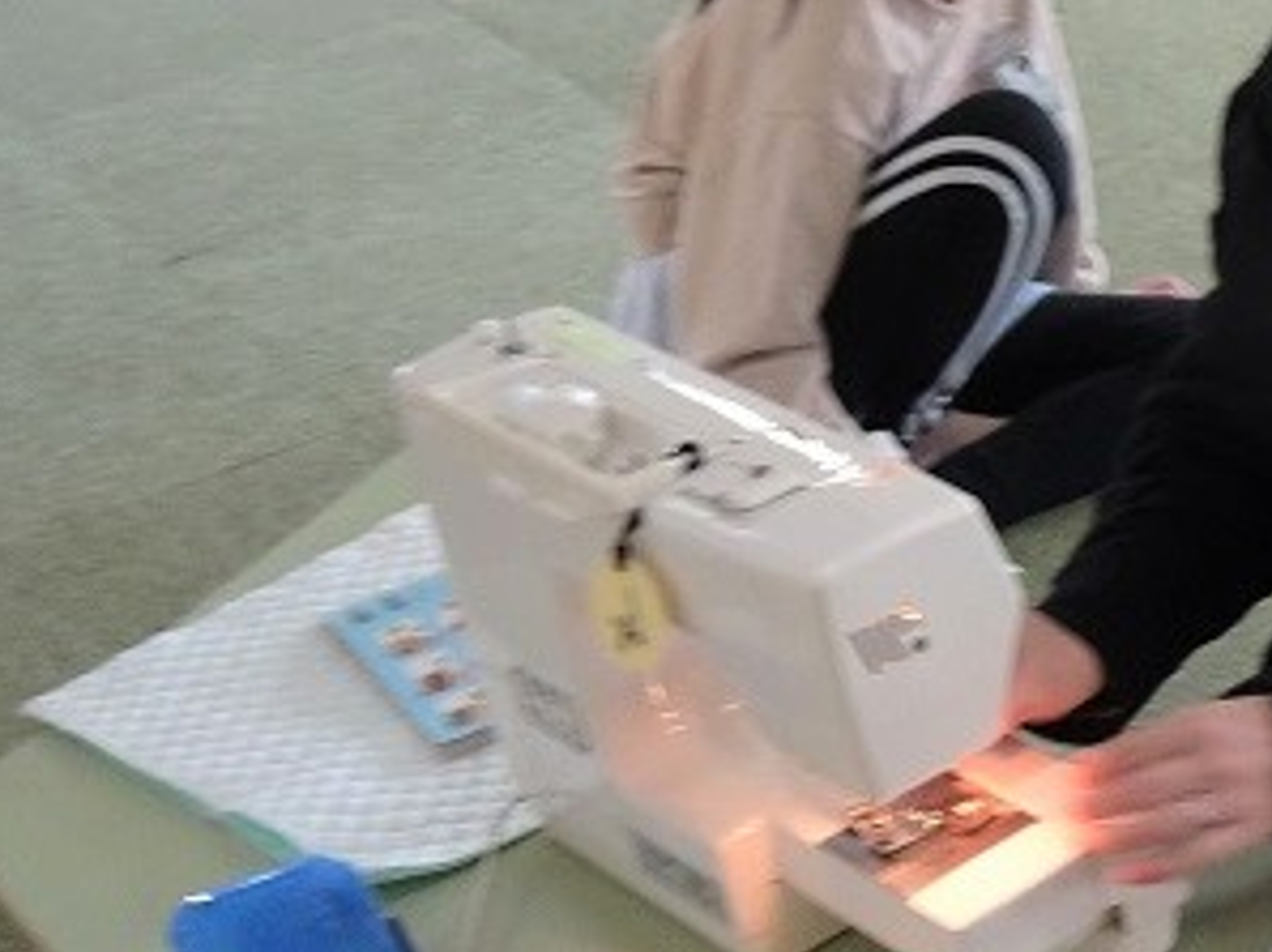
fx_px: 2901
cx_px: 1656
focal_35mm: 79
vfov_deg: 18.4
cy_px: 818
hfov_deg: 22.2
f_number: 3.5
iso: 200
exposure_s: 1/30
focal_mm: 4.1
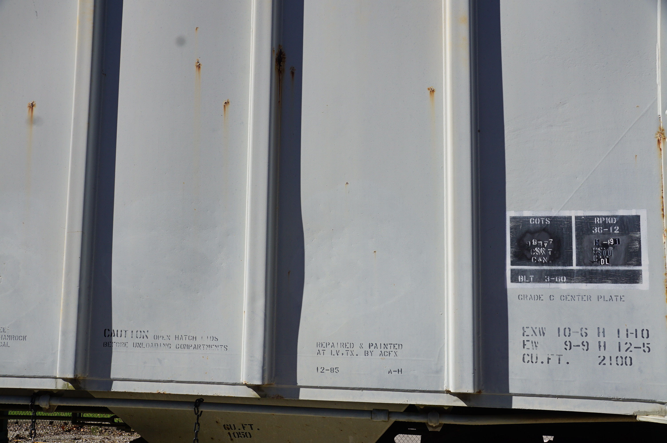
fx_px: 722
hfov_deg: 49.6
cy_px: 222
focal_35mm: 39
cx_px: 334
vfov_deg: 34.1
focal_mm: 26
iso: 100
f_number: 10
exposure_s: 1/250
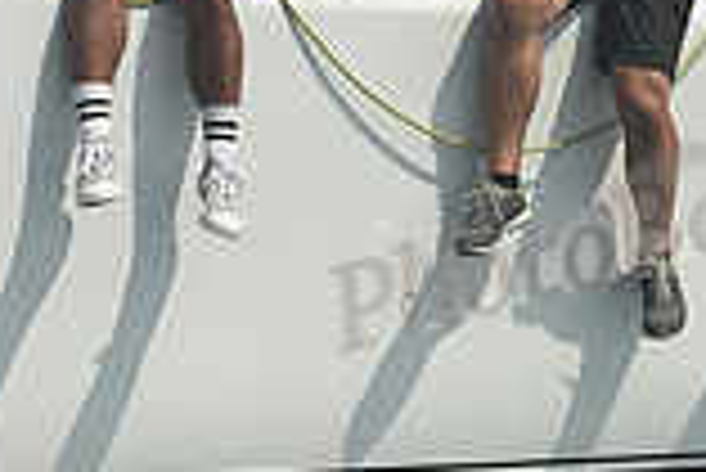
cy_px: -61
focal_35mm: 314
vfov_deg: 4.4
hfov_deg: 6.4
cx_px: 1201
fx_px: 6163
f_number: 8
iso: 320
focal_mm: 85
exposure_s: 1/1250
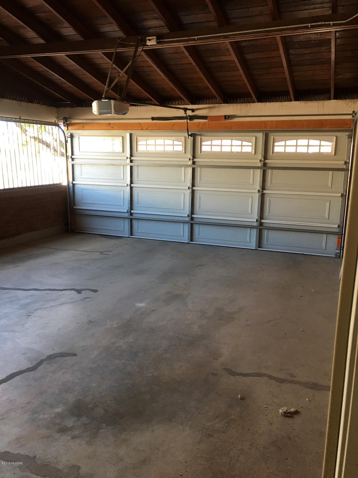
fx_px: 400
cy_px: 239
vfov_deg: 61.7
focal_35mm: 29
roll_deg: -1.2
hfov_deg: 48.2
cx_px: 179
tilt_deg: -10.3
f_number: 2.2
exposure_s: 1/30
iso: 32
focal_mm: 4.15
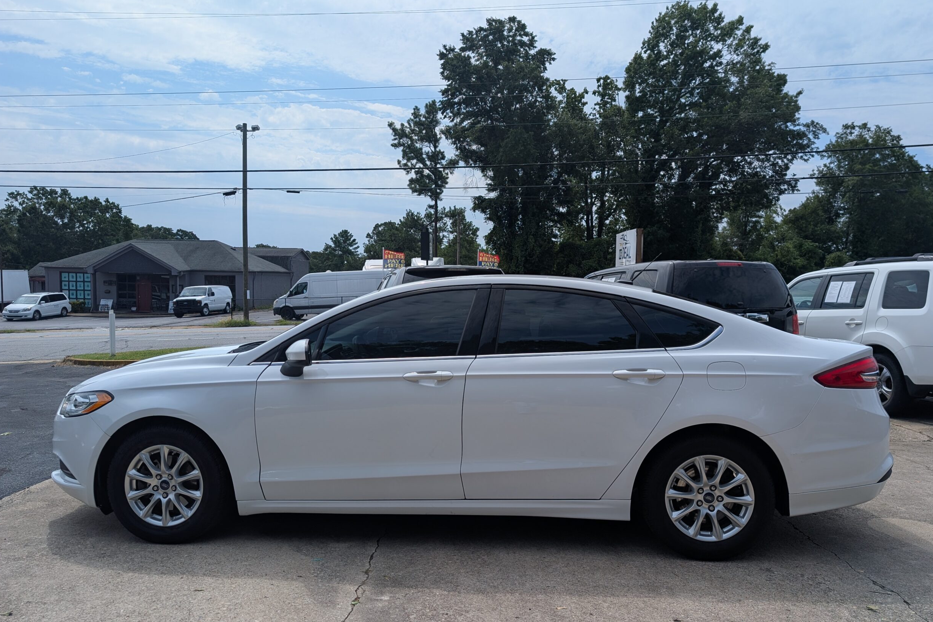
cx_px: 481
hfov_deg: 69.4
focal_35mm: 26
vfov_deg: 49.6
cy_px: 320
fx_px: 674
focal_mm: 6.9
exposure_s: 1/1783
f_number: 1.68
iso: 20
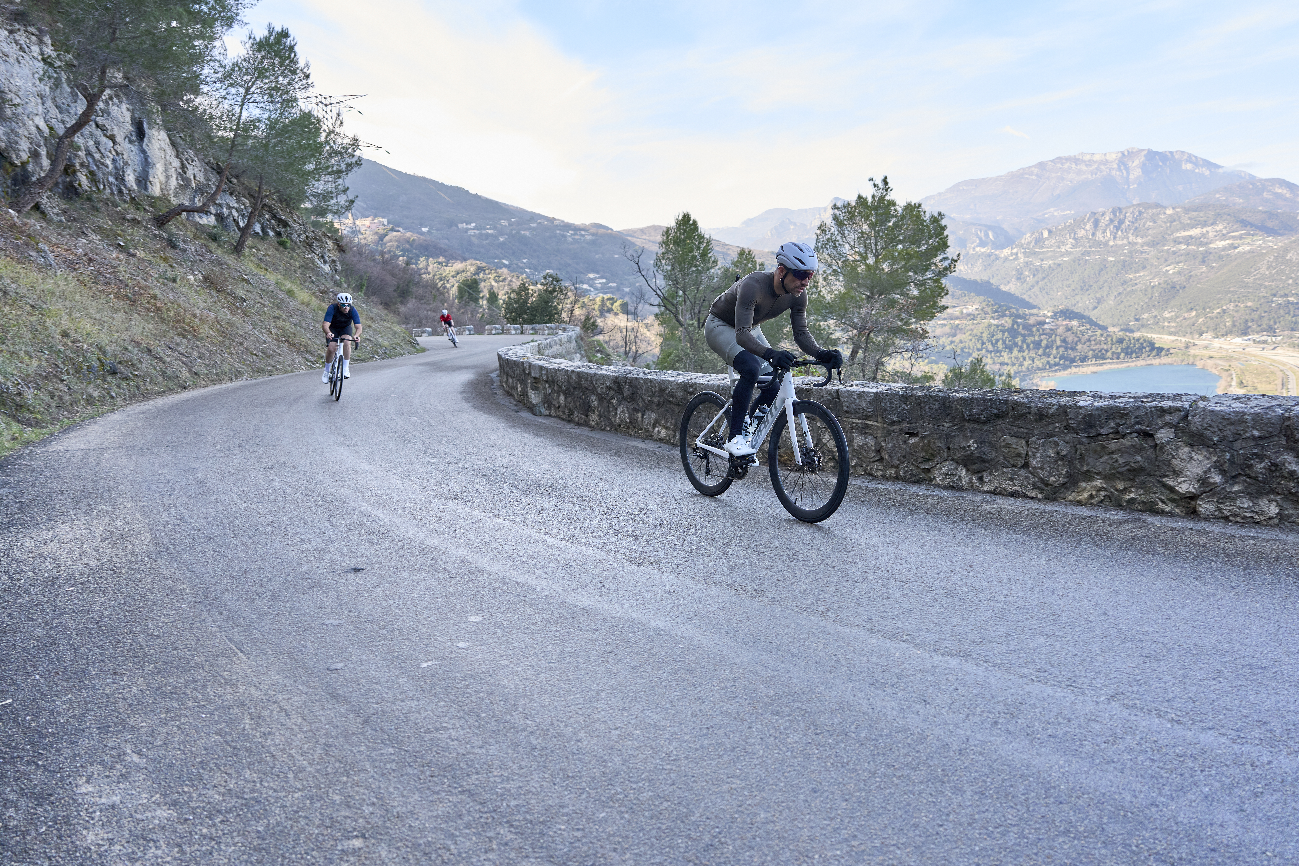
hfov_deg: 71.5
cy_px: 425
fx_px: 902
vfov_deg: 51.3
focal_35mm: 25
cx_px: 655
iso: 400
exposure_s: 1/1000
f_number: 2.8
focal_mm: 24
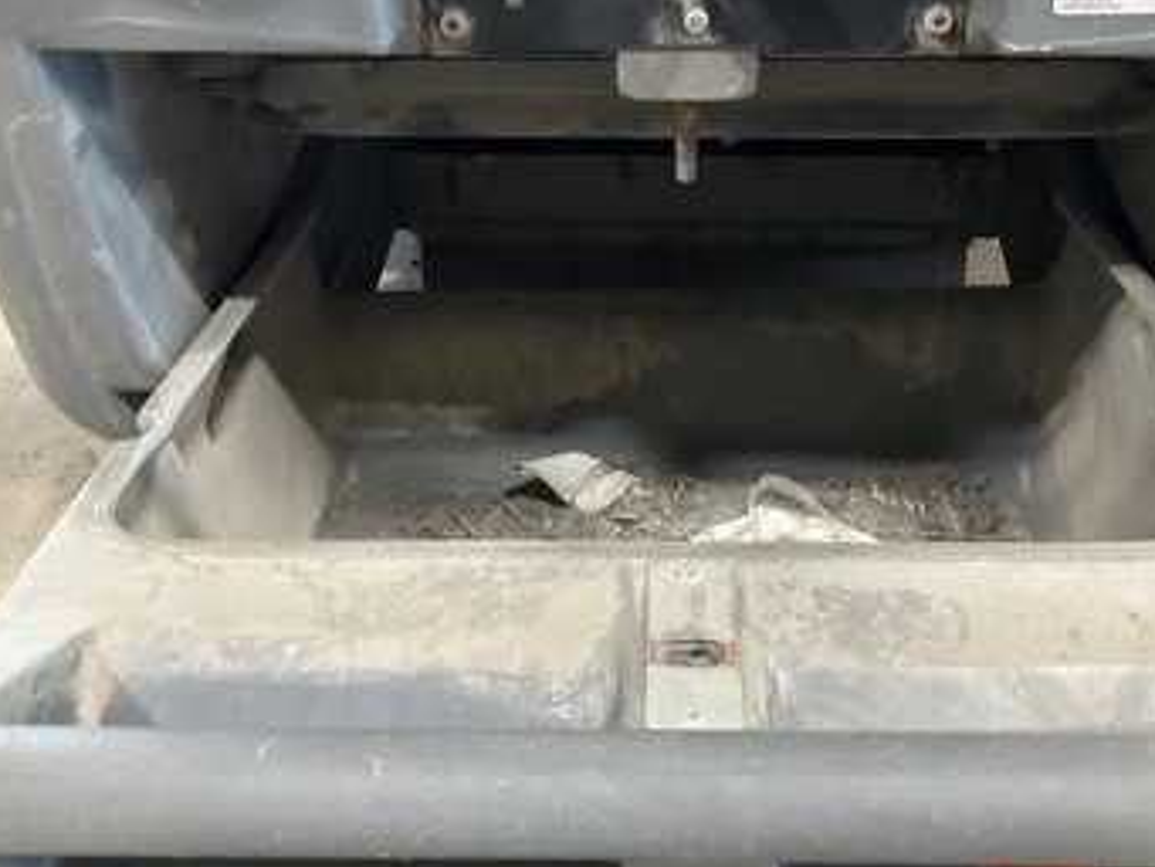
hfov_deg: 53.9
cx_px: 606
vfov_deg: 41.8
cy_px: 389
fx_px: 1135
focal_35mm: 34
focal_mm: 3
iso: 200
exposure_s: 1/40
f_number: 1.8
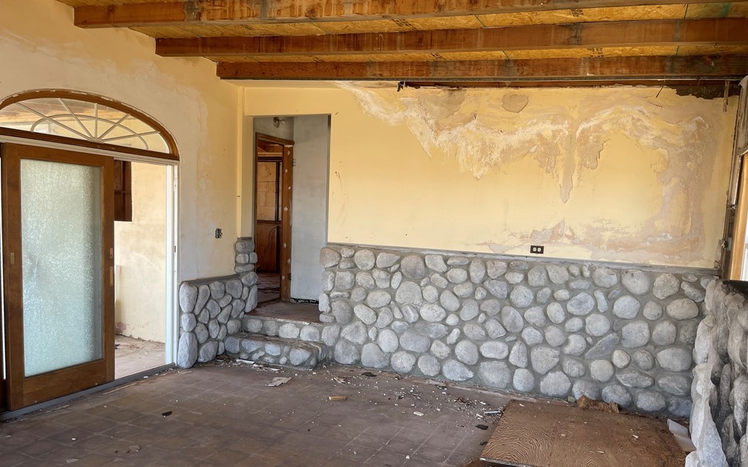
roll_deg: -2.4
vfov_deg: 44.4
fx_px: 571
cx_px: 374
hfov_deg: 66.5
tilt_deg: -6.7
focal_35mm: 28
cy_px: 275
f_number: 1.6
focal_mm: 5.1
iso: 40
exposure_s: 1/121
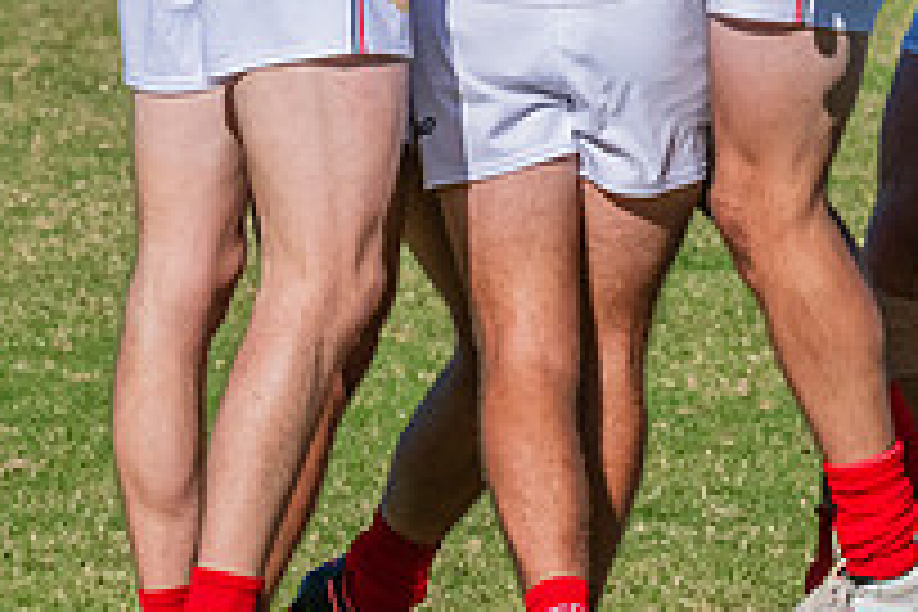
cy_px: -106
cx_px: 760
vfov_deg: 1.1
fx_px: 33300
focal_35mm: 1306
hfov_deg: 1.6
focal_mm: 380
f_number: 18
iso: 1600
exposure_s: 1/1600
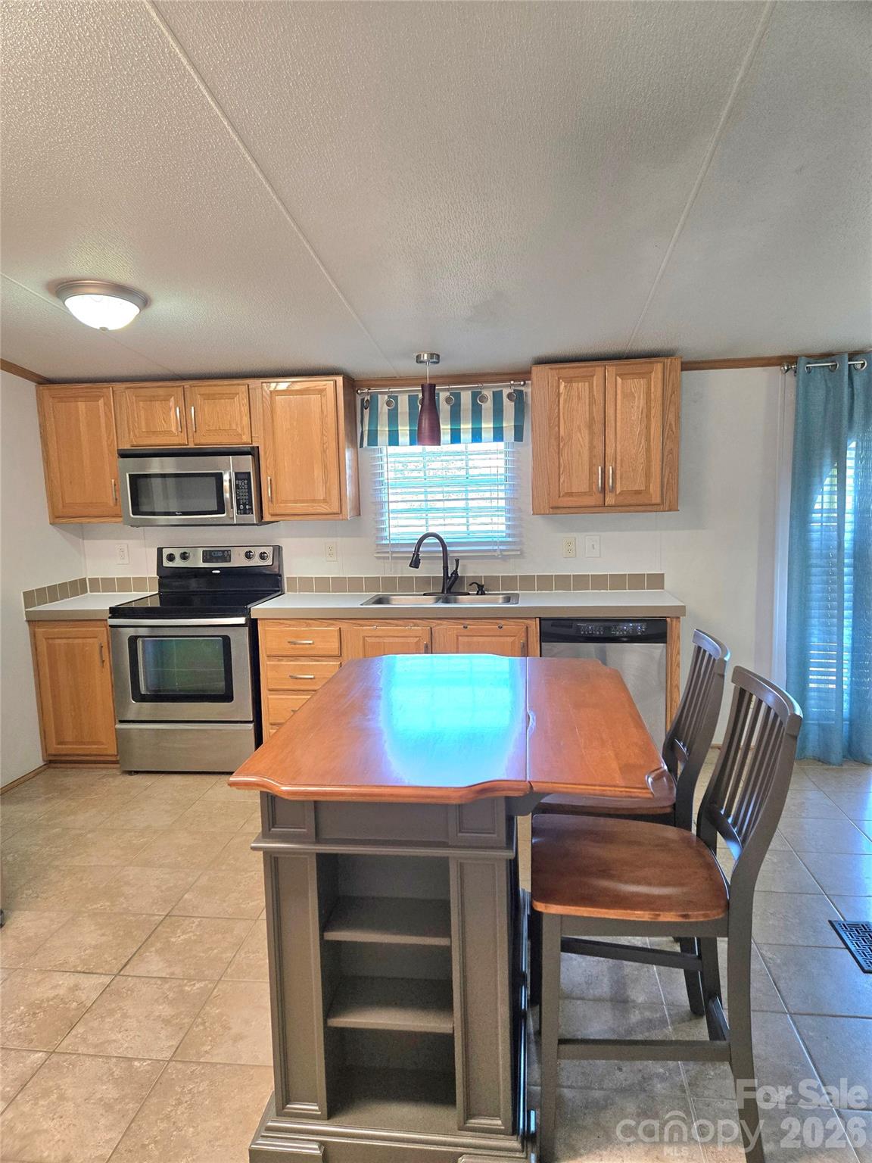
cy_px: 582
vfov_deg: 73.9
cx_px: 436
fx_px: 773
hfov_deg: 58.9
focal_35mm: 23
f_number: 1.8
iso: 160
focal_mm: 5.4
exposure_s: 1/120
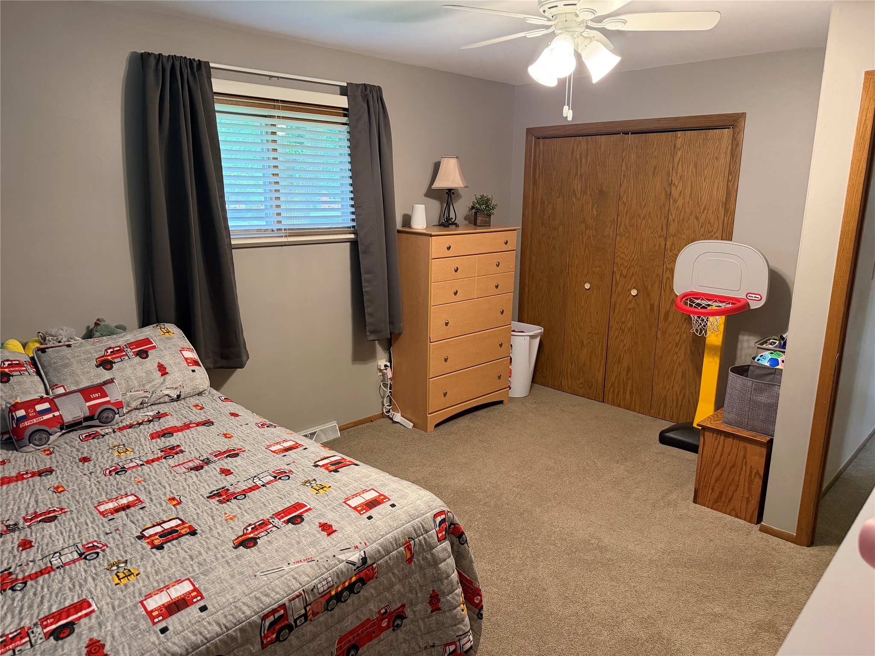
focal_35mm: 24
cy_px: 328
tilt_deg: -13.1
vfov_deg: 56.8
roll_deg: -0.7
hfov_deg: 71.6
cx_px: 438
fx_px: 607
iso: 500
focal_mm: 6.76
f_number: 1.78
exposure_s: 1/60
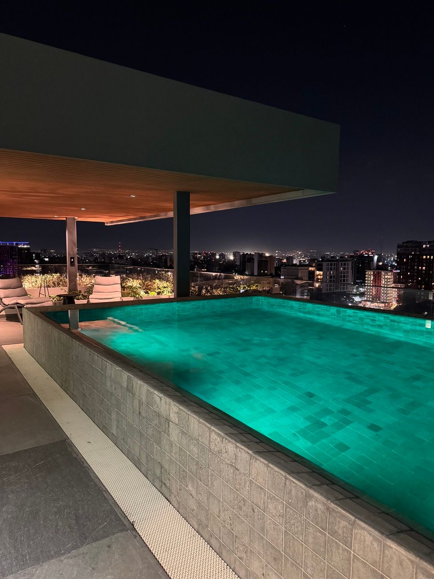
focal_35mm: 24
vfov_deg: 71.6
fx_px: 401
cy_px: 290
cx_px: 217
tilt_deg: -5.2
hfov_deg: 56.8
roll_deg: -0.9
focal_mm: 6.76
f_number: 1.78
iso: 1000
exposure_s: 1/30
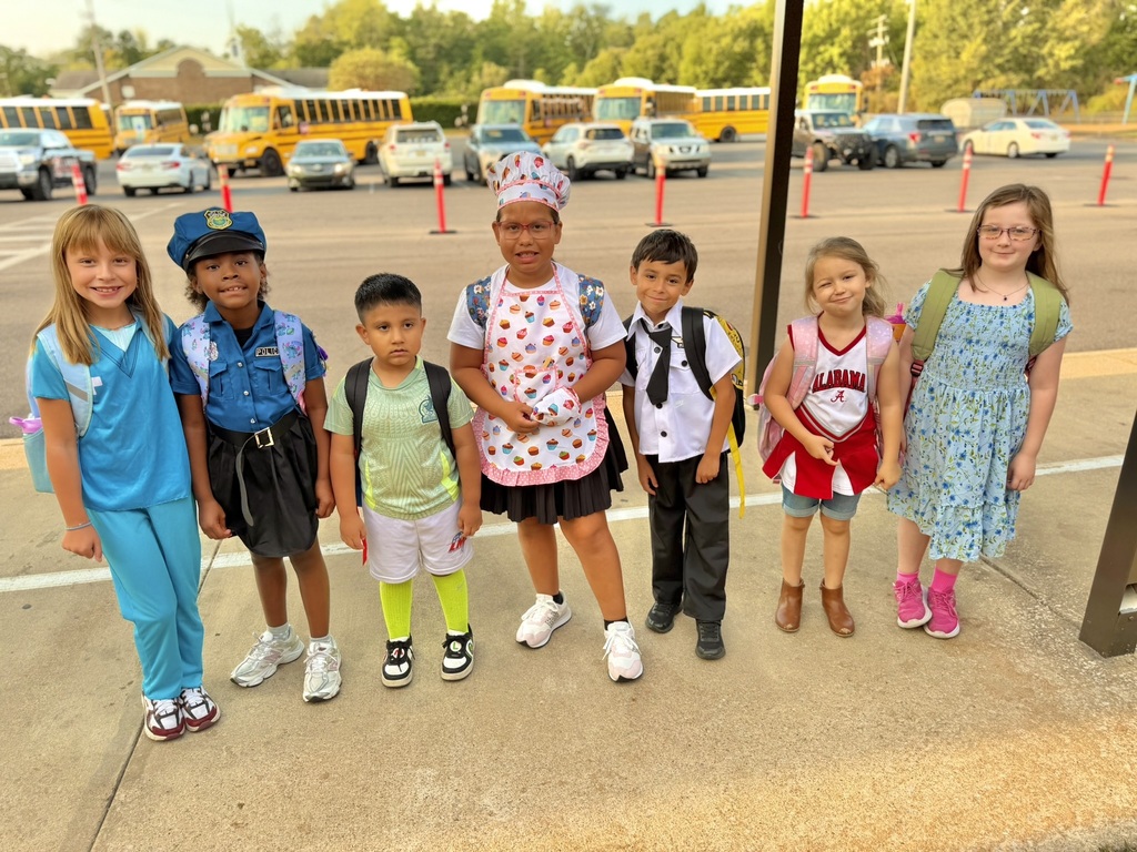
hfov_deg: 71.6
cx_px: 568
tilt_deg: -21.8
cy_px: 426
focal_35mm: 24
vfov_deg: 56.8
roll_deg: +1.0
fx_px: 788
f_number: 1.78
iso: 80
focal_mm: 6.76
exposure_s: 1/395
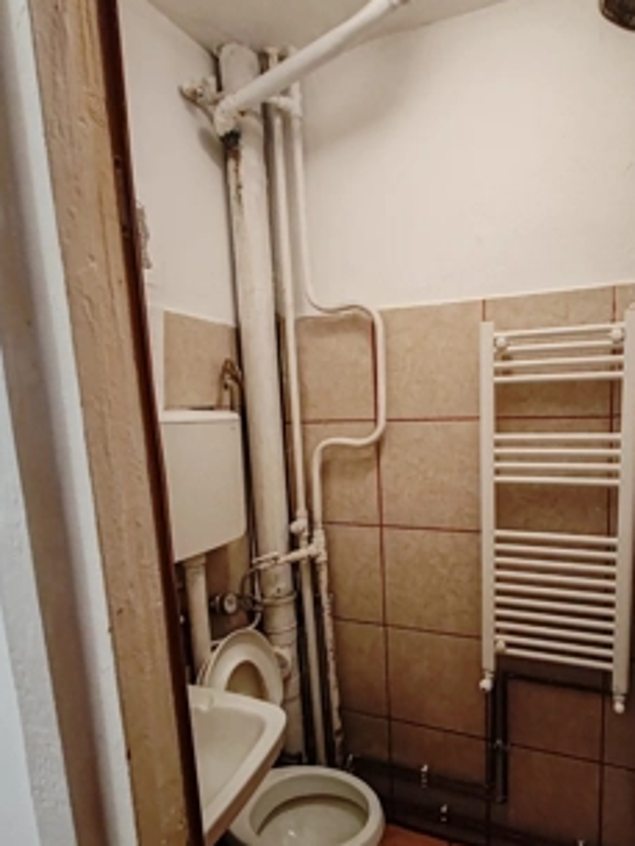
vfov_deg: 78.7
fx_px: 513
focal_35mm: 21
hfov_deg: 62.5
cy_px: 472
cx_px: 402
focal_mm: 1.96
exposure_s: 1/25
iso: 400
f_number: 2.2
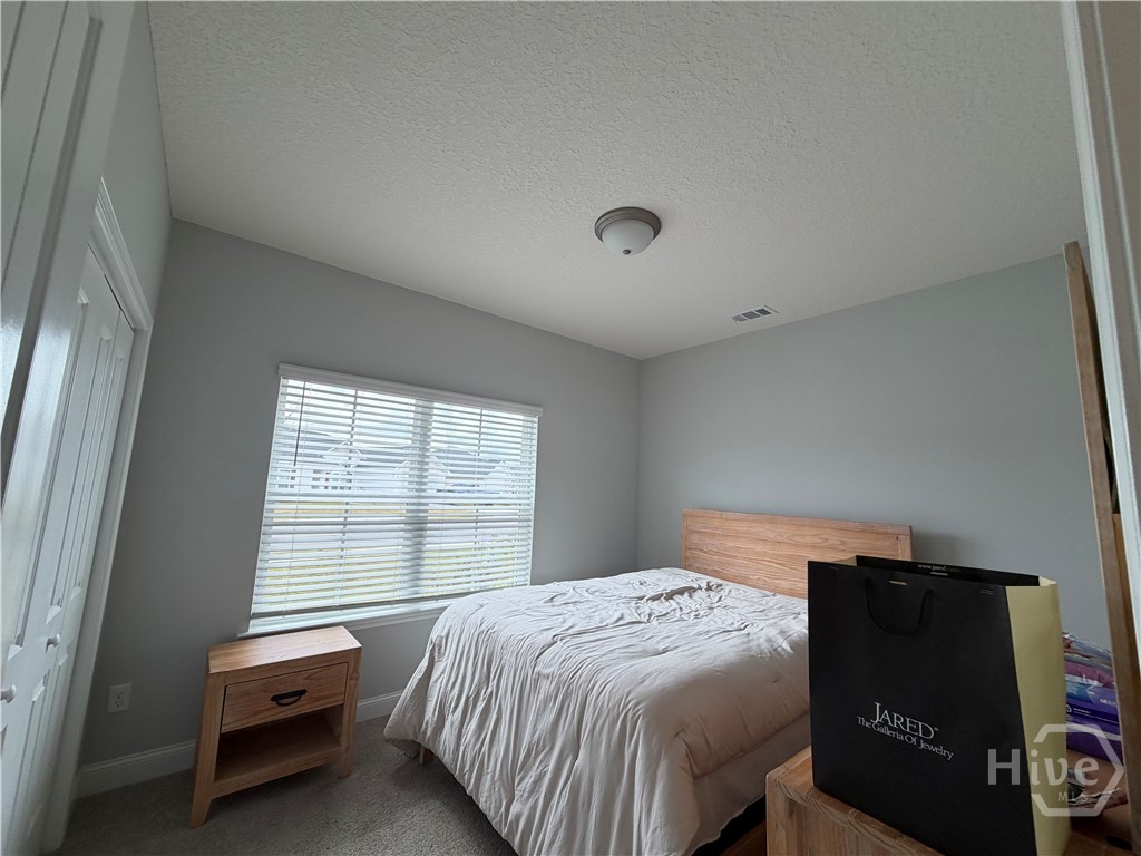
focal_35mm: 14
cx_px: 570
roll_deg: -3.2
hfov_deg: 102.1
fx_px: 461
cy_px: 428
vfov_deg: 85.7
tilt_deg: +7.1
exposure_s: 1/127
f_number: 2.2
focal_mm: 2.22
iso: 50
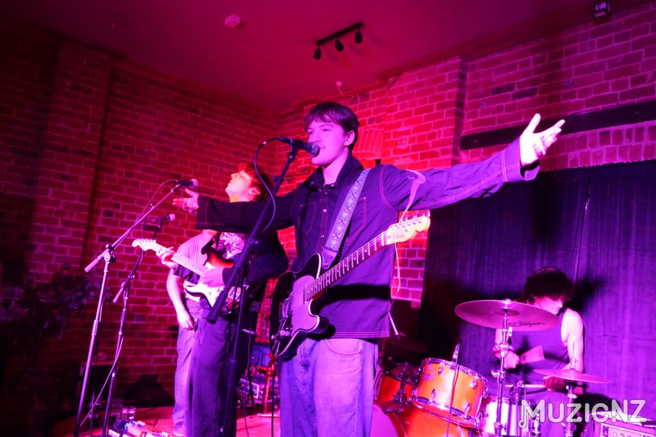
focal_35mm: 29
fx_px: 528
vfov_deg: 45.0
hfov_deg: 63.7
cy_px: 218
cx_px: 328
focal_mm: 29
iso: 6400
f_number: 4
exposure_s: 1/30
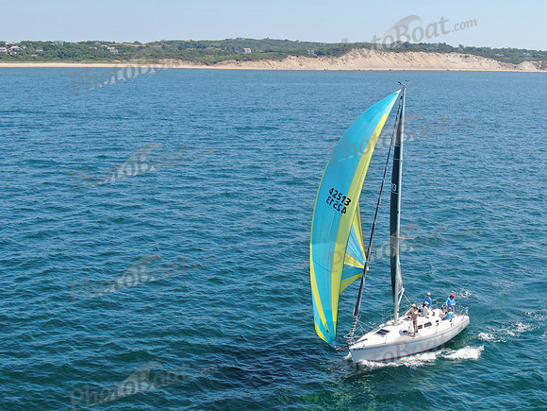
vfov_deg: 30.3
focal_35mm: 48
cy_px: 206
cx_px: 274
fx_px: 758
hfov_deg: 39.7
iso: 100
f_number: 3.8
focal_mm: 8.6
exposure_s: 1/640
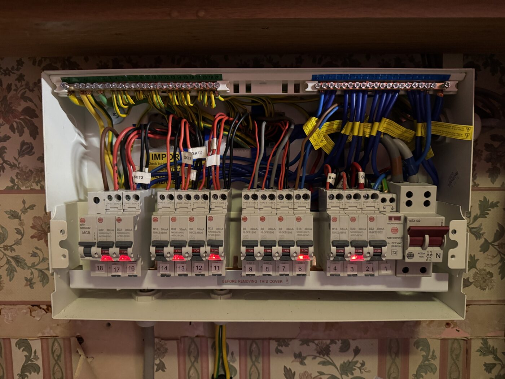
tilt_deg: -4.5
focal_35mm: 24
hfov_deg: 71.6
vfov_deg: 56.8
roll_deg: +0.2
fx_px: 350
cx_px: 252
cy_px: 190
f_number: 1.78
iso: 800
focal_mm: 6.76
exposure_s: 1/25
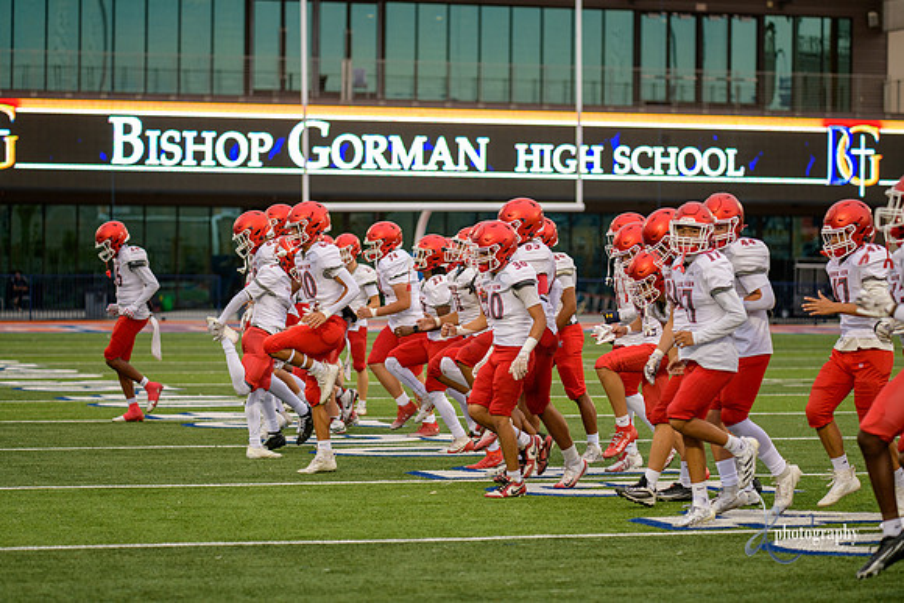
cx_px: 452
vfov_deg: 10.2
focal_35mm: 135
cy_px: 302
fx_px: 3391
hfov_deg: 15.2
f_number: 2.8
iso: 220
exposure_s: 1/500
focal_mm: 135
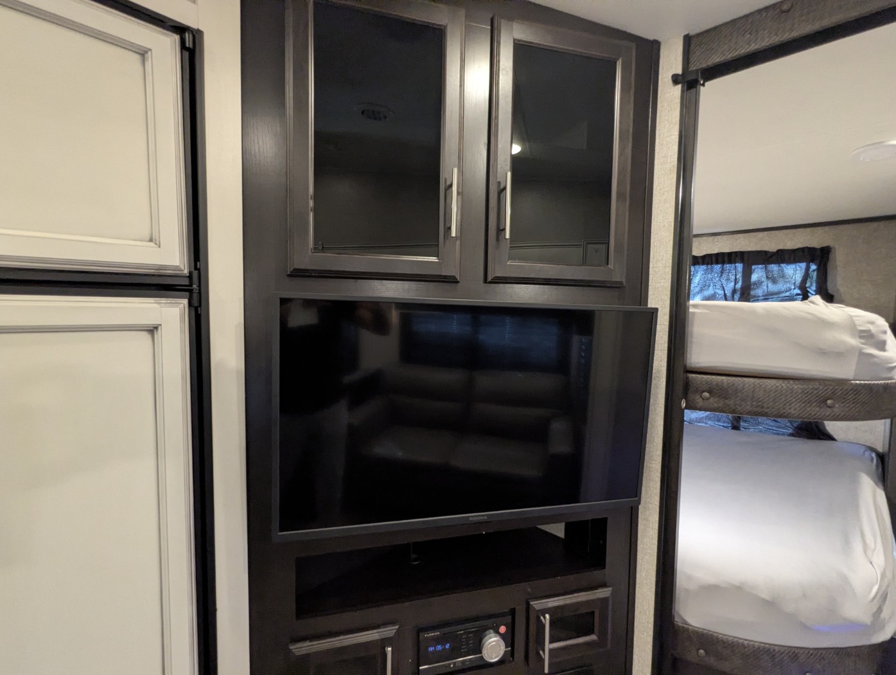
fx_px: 415
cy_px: 338
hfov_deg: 94.4
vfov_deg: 78.2
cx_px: 448
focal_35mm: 16
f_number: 2.2
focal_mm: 2.35
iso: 586
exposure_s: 1/22.9
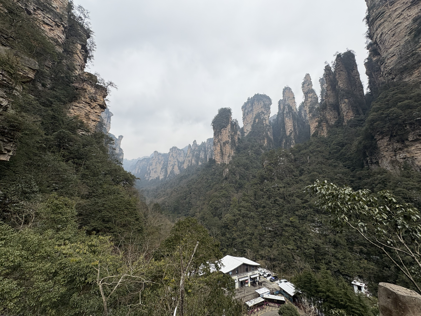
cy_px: 158
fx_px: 170
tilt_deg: +15.5
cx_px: 210
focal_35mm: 14
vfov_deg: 85.7
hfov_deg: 102.1
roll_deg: -0.5
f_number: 2.2
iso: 50
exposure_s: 1/1256
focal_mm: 2.22
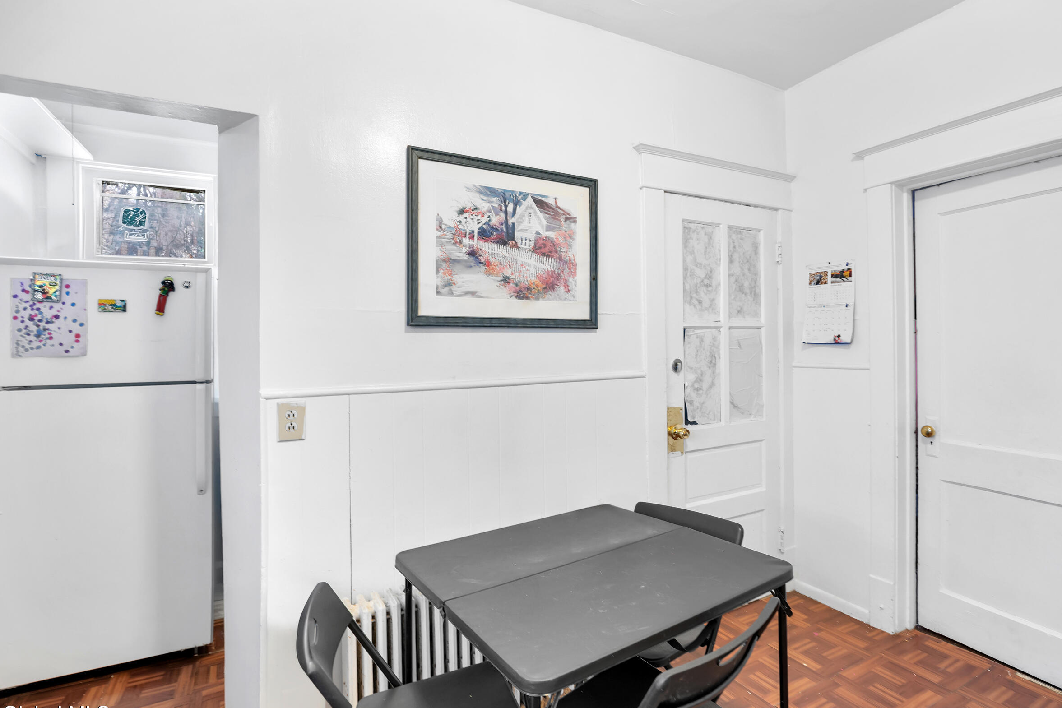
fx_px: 501
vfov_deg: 70.4
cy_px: 372
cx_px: 564
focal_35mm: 17
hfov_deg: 93.2
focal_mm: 16
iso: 250
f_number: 4.5
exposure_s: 1/4
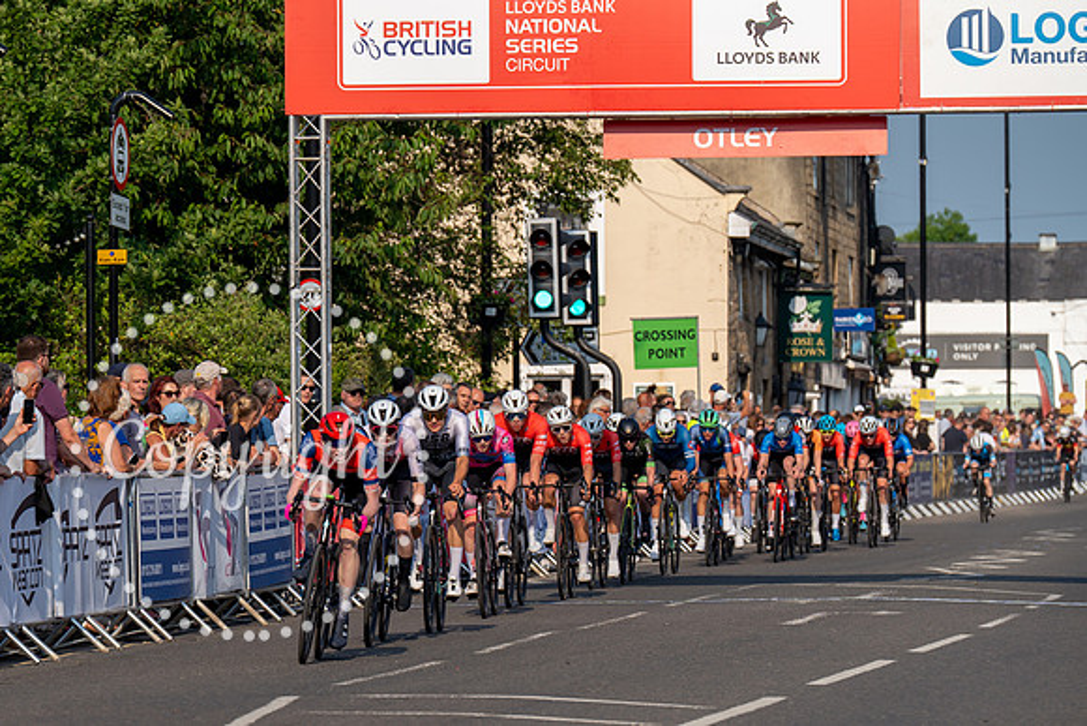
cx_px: 381
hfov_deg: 8.7
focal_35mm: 237
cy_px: 469
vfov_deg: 5.8
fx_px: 7153
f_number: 6.3
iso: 160
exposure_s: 1/1000
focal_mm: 182
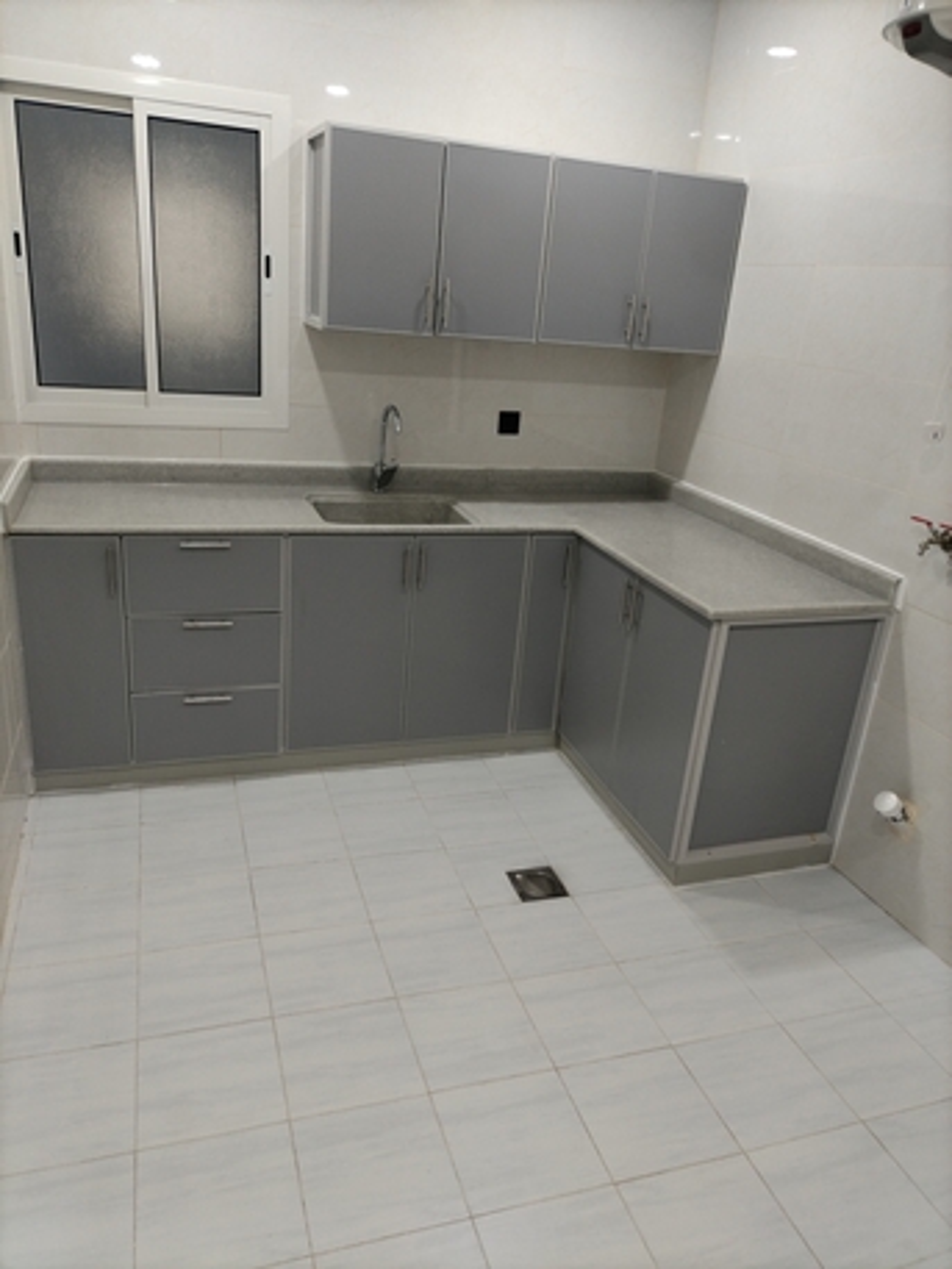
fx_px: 953
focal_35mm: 26
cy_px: 634
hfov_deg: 53.1
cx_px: 476
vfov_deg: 67.3
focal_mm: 4.7
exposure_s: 1/50
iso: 338
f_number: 1.8
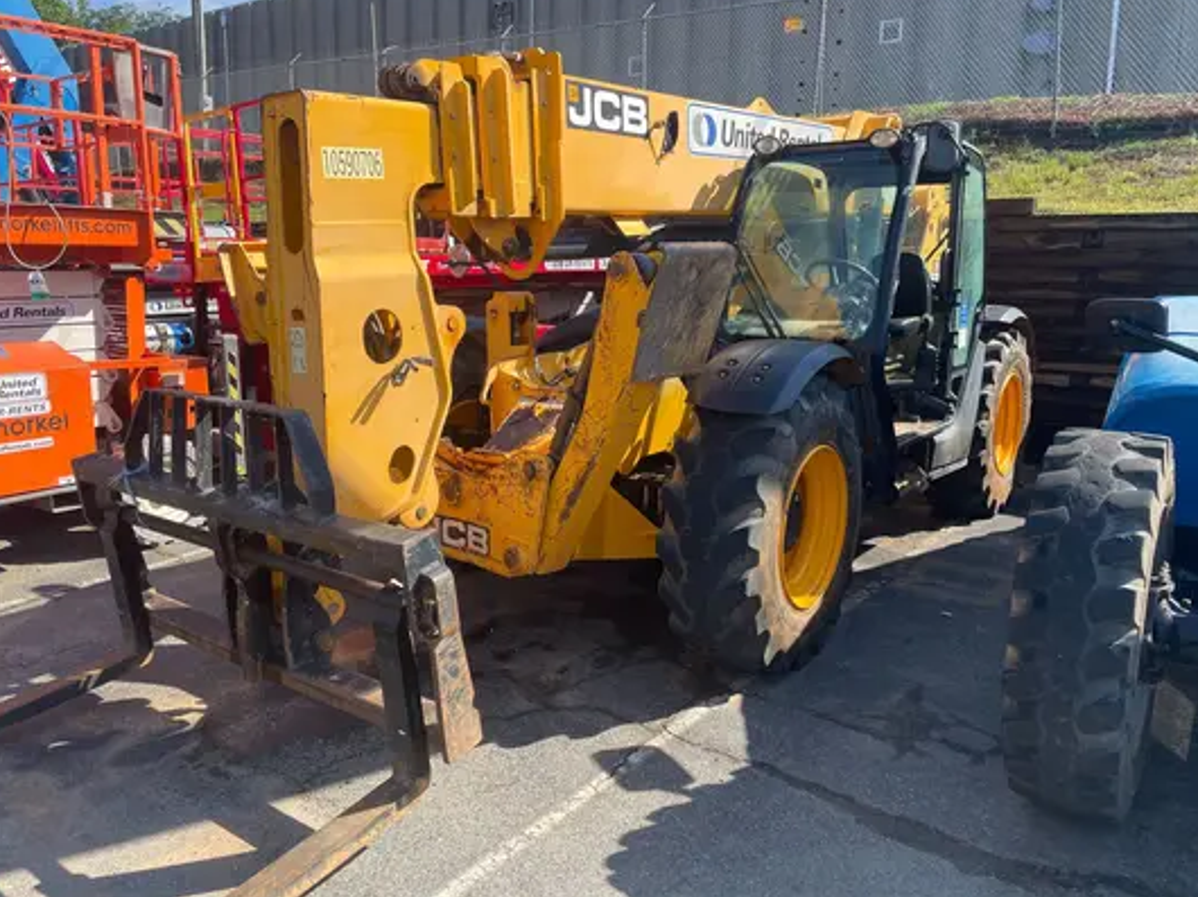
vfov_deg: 51.3
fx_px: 934
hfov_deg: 65.3
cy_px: 433
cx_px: 608
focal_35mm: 27
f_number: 1.6
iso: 32
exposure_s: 1/1511
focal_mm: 4.2
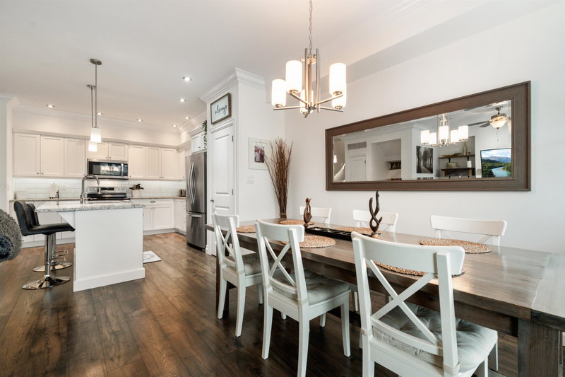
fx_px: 235
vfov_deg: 77.3
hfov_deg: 100.4
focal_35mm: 15
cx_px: 282
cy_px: 188
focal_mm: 10
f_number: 7.1
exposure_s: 1/13
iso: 200
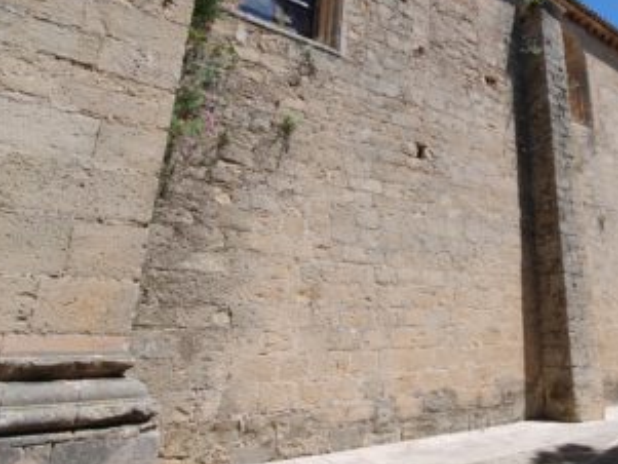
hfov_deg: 67.5
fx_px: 429
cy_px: 184
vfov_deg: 56.4
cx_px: 456
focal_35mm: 24
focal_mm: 10
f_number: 7.1
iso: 100
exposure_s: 1/200
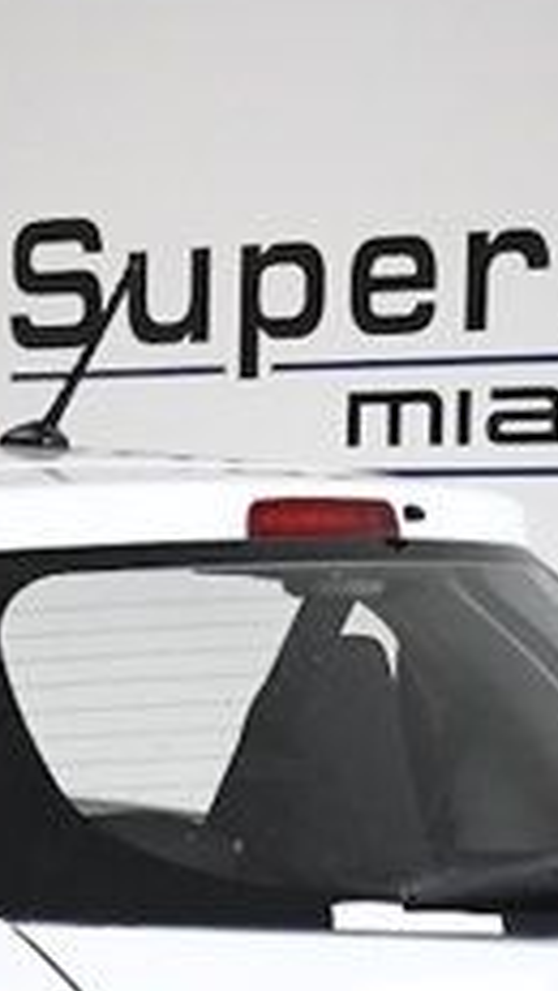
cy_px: 1126
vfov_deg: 13.3
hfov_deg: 7.4
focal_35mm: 158
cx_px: -541
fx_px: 4154
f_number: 3.8
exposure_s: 1/2000
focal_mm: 23
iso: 2500
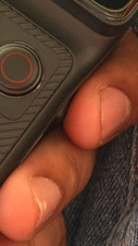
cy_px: 28
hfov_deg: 5.7
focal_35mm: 211
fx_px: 1374
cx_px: 12
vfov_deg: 10.2
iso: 400
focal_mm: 5.96
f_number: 1.6
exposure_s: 1/20
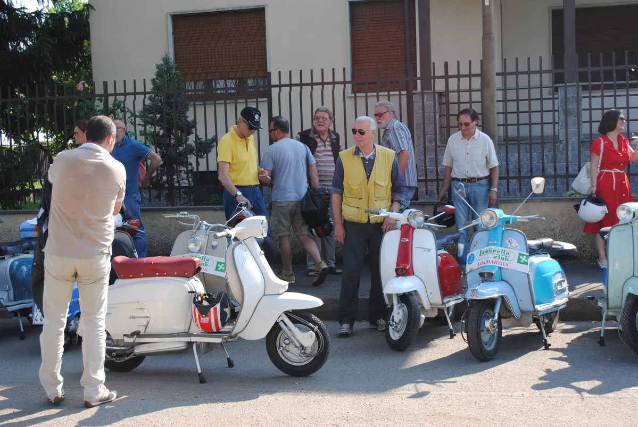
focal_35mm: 52
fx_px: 932
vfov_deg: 25.8
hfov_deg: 37.8
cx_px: 319
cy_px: 214
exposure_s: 1/125
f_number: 5.6
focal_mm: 35
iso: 100
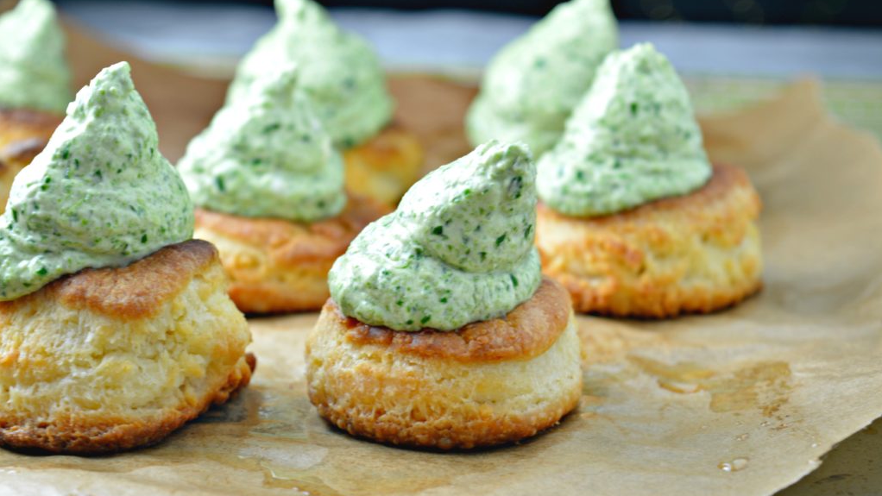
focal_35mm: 87
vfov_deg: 14.0
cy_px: 286
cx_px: 441
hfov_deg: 24.6
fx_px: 2024
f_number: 5.6
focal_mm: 55
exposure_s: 1/20
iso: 100
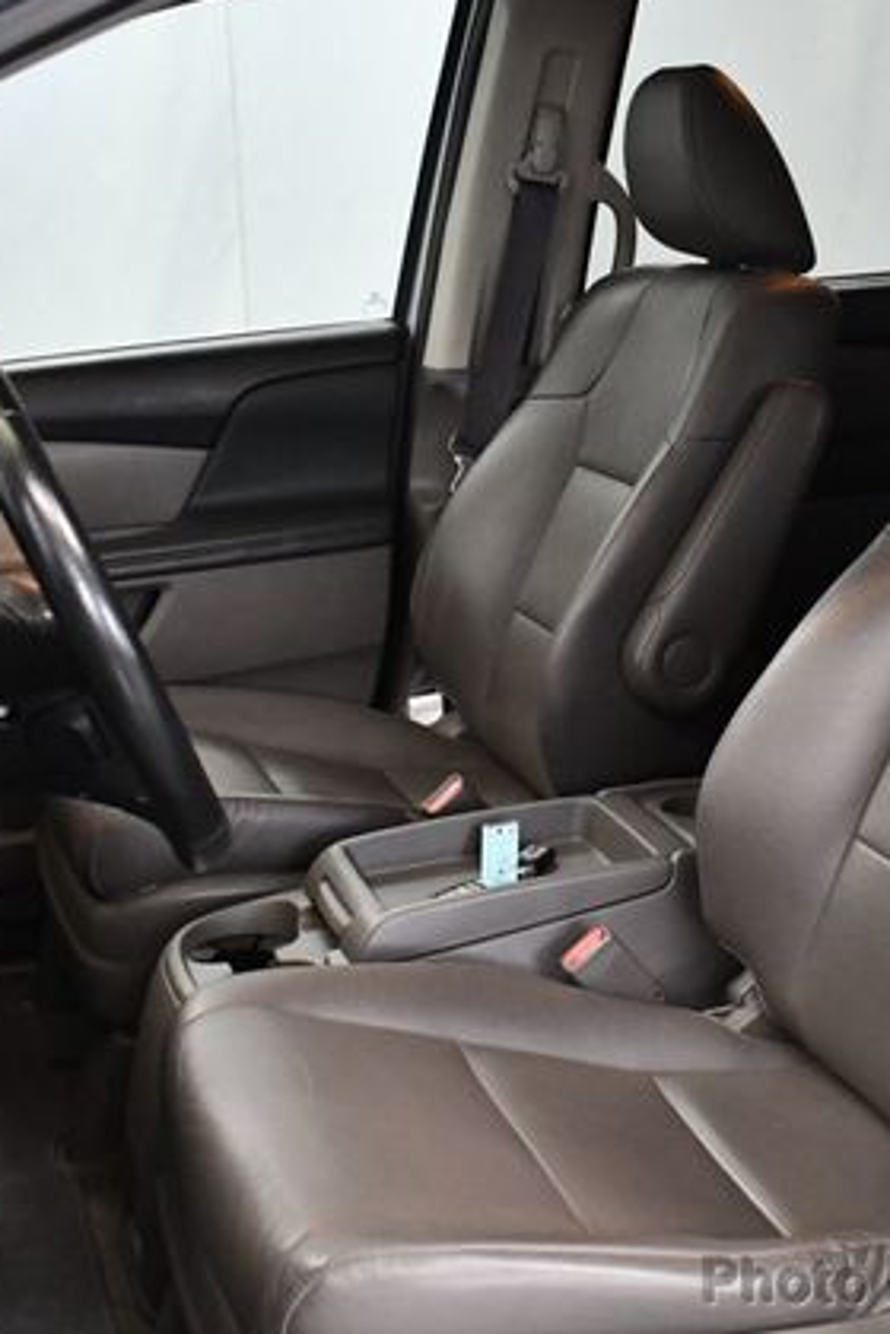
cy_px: 664
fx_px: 2262
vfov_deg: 32.9
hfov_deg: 22.1
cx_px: 664
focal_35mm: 61
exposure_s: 1/125
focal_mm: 20
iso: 3200
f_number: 3.5
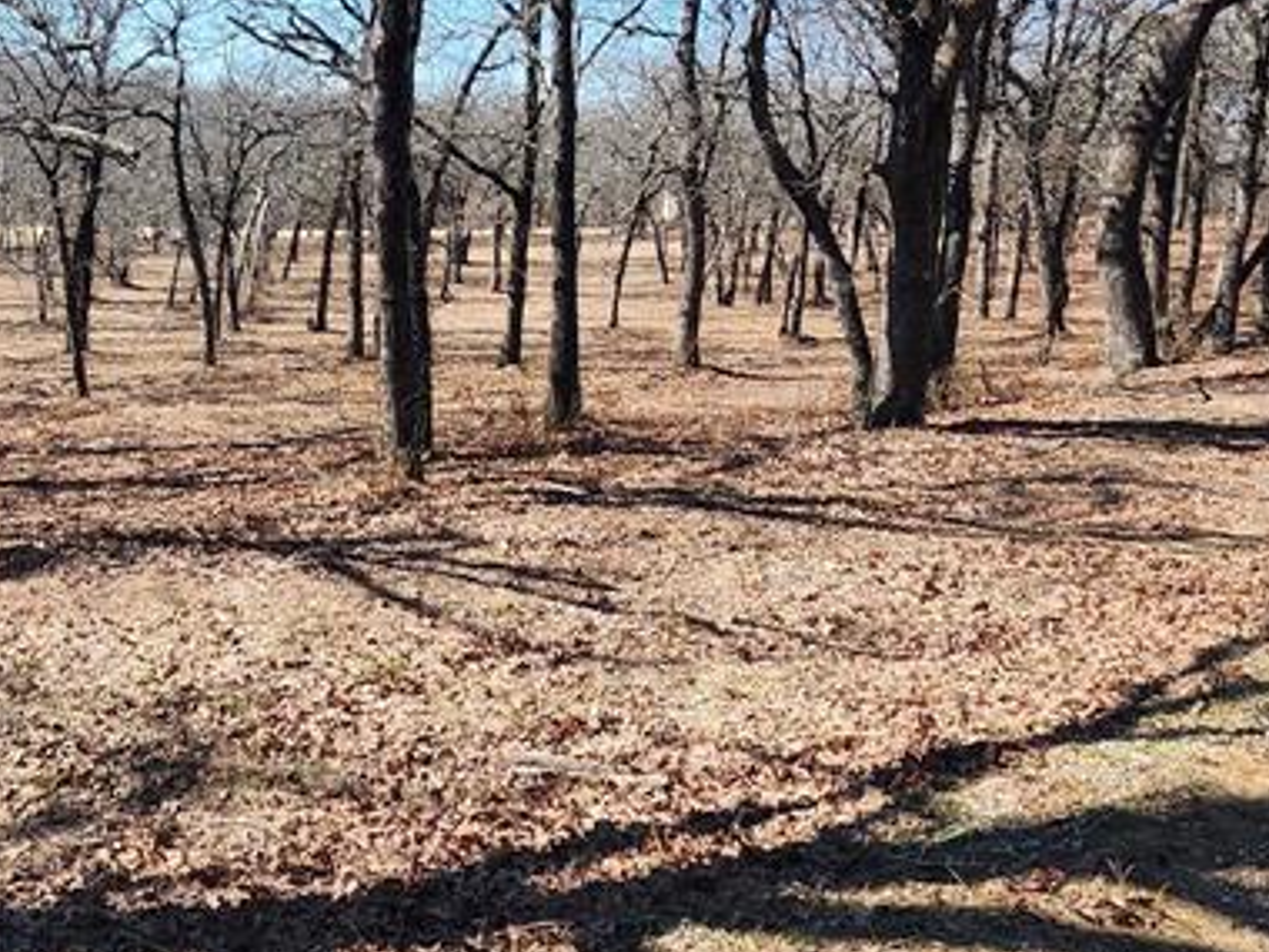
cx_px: 227
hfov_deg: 49.1
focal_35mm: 35
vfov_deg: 38.9
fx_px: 1283
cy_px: 174
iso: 40
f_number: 2.2
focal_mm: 1.74
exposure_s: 1/765
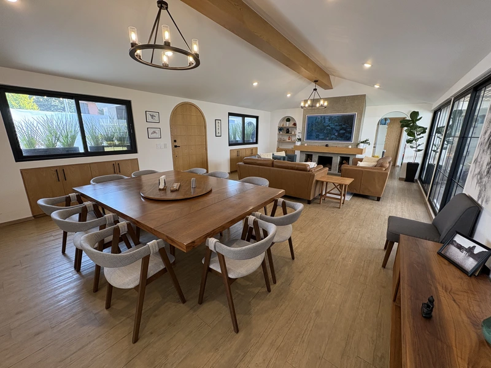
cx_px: 246
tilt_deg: -14.2
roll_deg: -0.2
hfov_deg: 102.1
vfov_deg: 85.7
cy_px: 184
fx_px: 199
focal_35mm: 14
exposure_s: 1/60
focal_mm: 2.22
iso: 160
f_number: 2.2
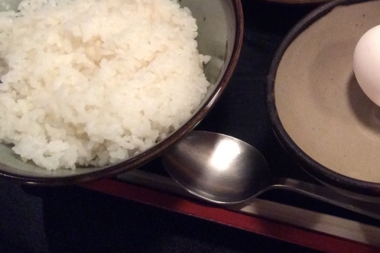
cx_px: 358
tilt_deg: -55.9
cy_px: 32
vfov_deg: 19.2
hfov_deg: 27.6
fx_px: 739
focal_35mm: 70
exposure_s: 1/24
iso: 250
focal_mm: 3.3
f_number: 2.4
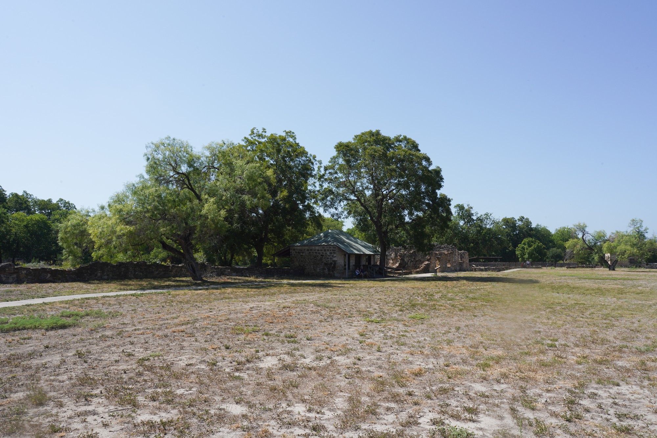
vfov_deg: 46.4
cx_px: 328
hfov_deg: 65.5
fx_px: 511
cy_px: 219
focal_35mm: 28
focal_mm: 28
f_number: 22
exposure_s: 1/100
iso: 200
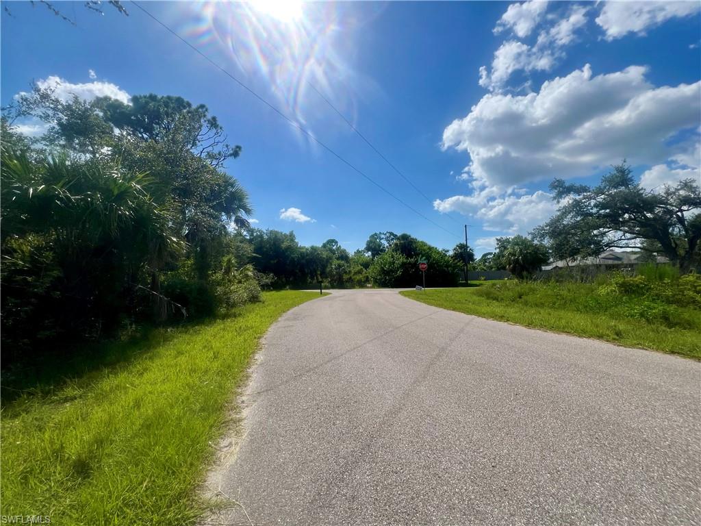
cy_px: 263
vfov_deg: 89.9
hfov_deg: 106.2
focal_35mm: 13
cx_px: 350
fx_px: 263
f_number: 1.8
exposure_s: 1/3774
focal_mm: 1.57
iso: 32
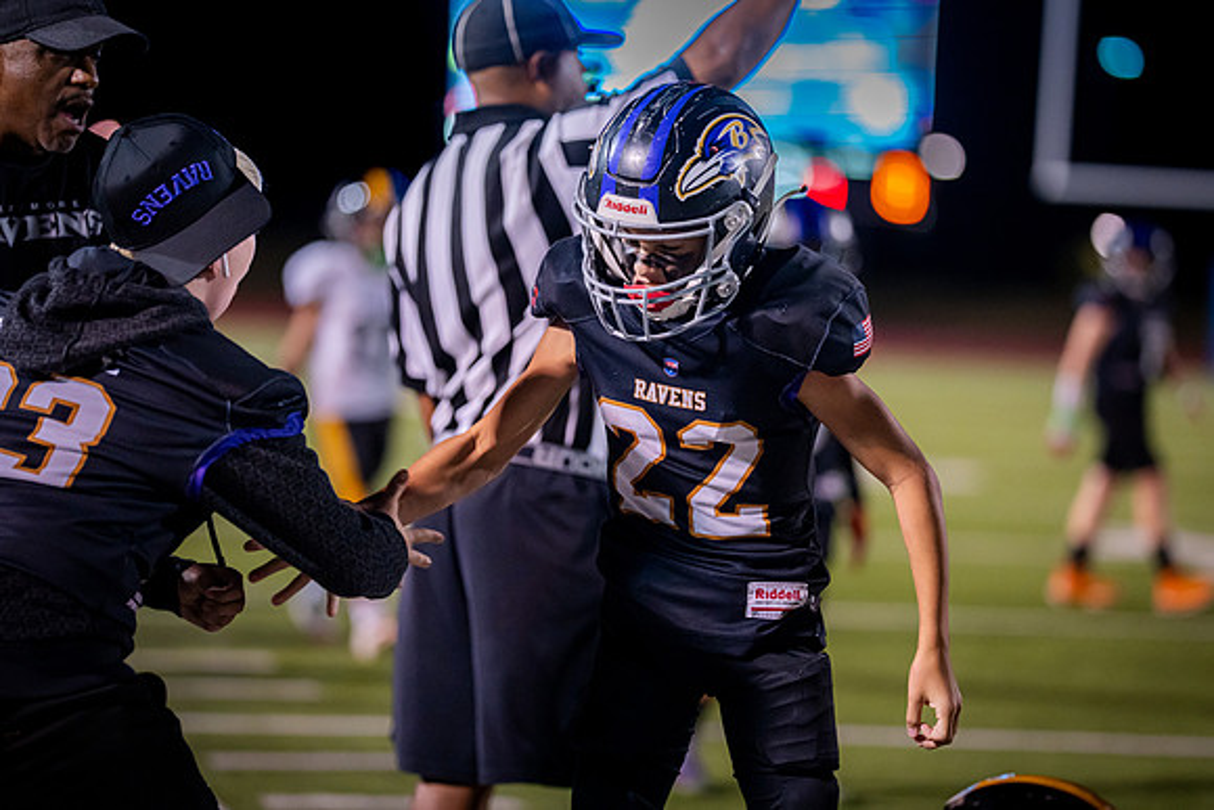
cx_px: 634
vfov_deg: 9.7
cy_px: 401
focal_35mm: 142
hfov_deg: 14.4
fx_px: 4796
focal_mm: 135
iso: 2000
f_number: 1.8
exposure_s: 1/1250
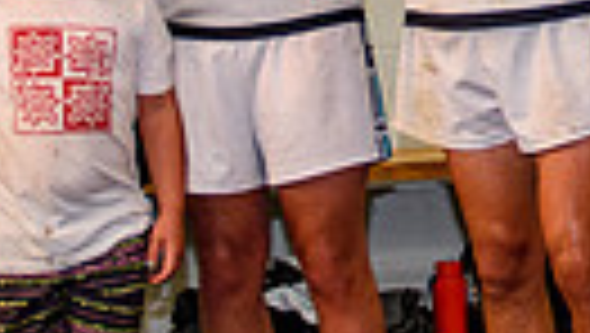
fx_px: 1926
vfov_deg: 9.7
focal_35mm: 123
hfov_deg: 16.8
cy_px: -113
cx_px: 661
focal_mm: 16
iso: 360
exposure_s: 1/160
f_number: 2.8
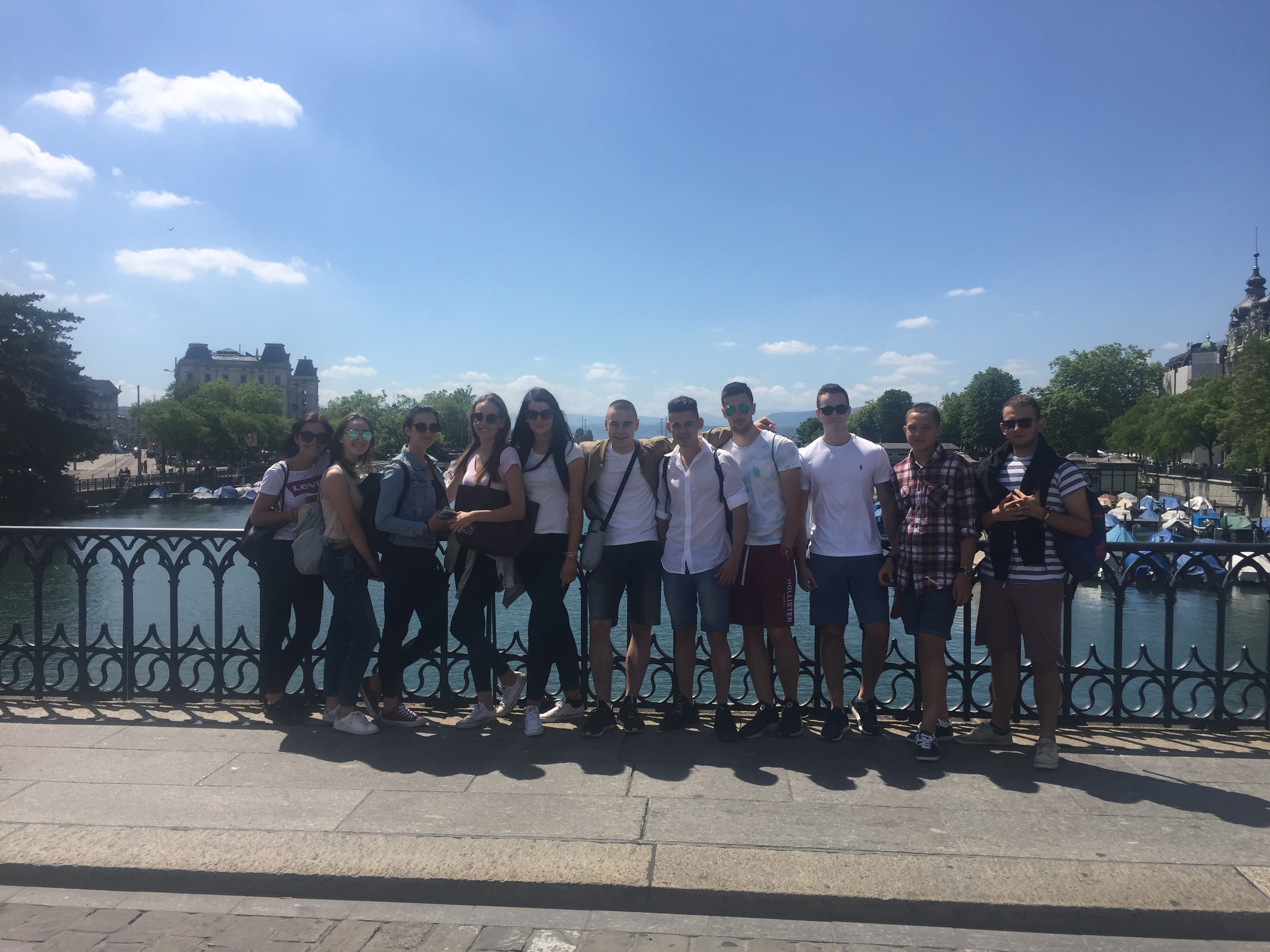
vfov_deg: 48.2
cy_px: 476
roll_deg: -1.4
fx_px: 1064
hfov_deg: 61.7
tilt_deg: +0.4
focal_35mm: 29
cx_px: 635
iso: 32
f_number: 2.2
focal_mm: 4.15
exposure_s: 1/2639
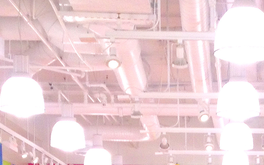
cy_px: 328
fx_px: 985
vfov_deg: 9.0
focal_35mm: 137
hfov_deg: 15.1
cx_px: 243
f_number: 2.4
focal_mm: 4.28
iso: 80
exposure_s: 1/120
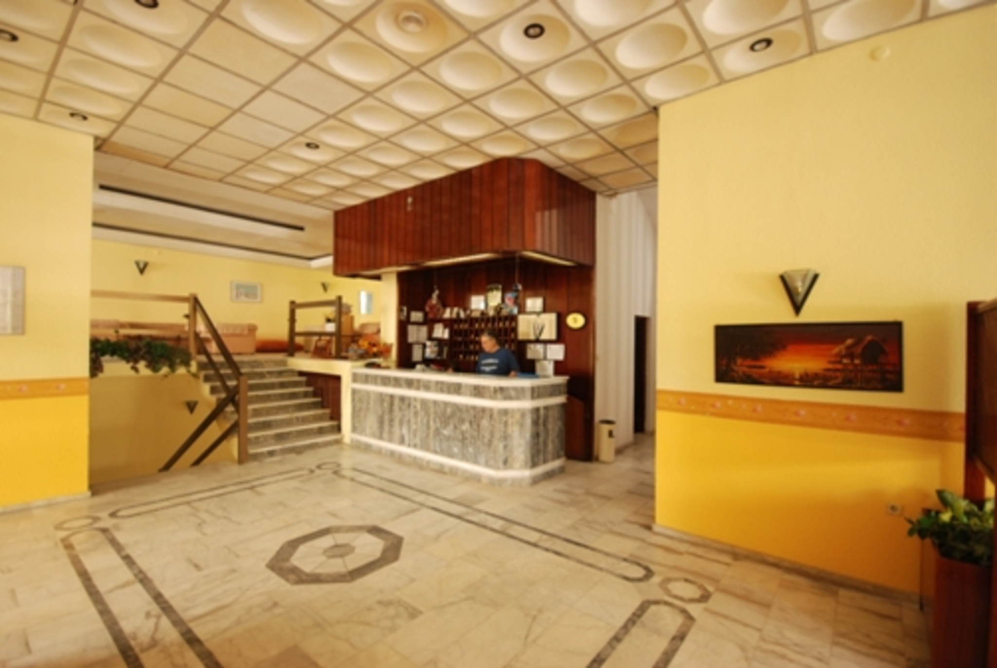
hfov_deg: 94.9
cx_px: 498
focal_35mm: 16
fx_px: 458
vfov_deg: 72.2
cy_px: 334
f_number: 5
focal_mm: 11
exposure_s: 1/15
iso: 500
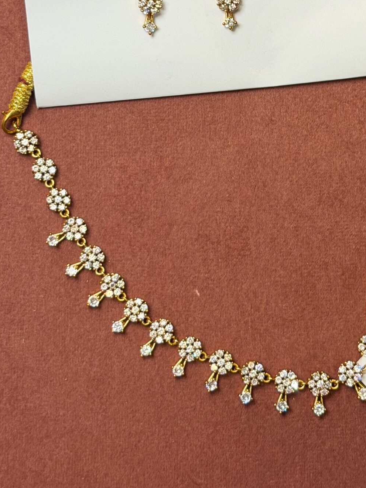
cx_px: 292
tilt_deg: -78.5
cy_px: 128
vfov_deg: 20.9
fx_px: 1311
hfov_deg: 15.8
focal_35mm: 93
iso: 50
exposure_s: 1/119
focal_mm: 6.76
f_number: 1.78
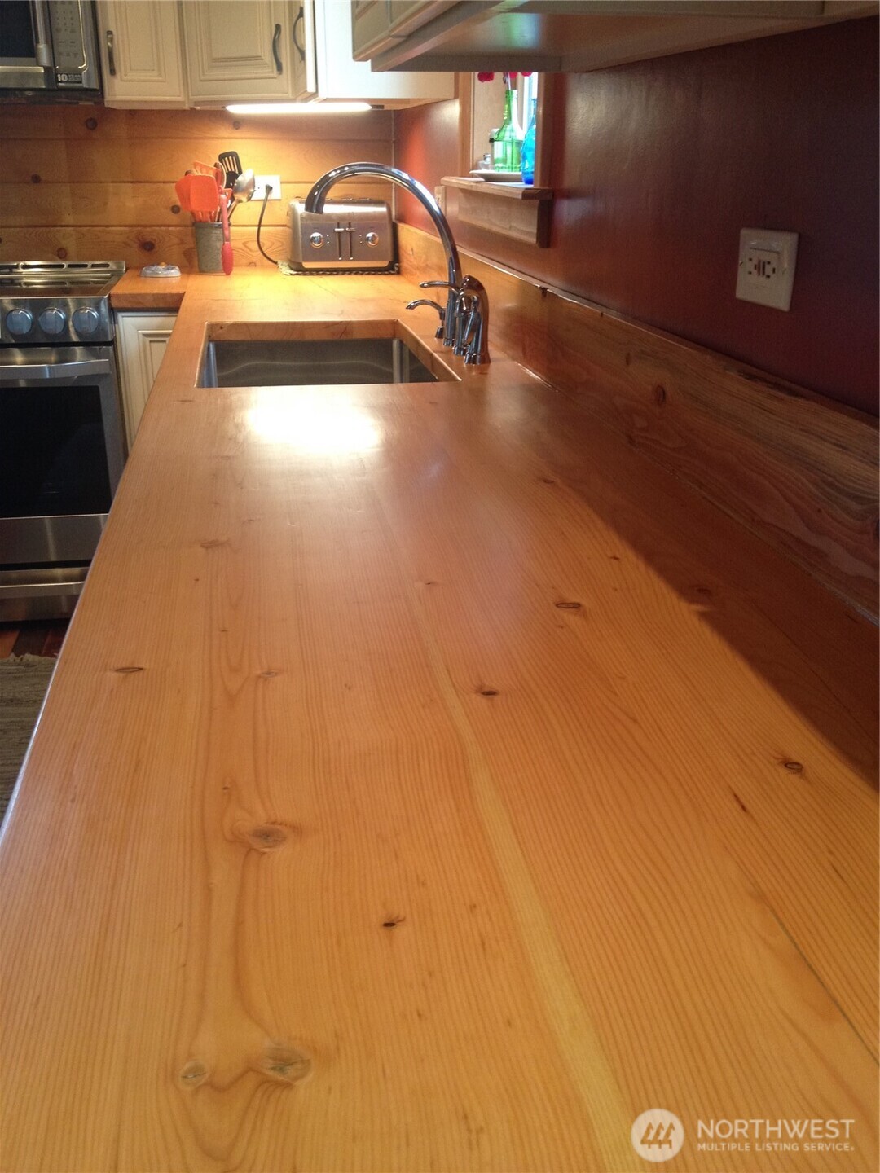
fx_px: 1186
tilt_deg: -22.1
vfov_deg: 52.6
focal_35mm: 35
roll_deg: -0.4
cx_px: 440
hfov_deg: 40.7
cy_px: 586
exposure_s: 1/20
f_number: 2.4
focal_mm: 4.28
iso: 125
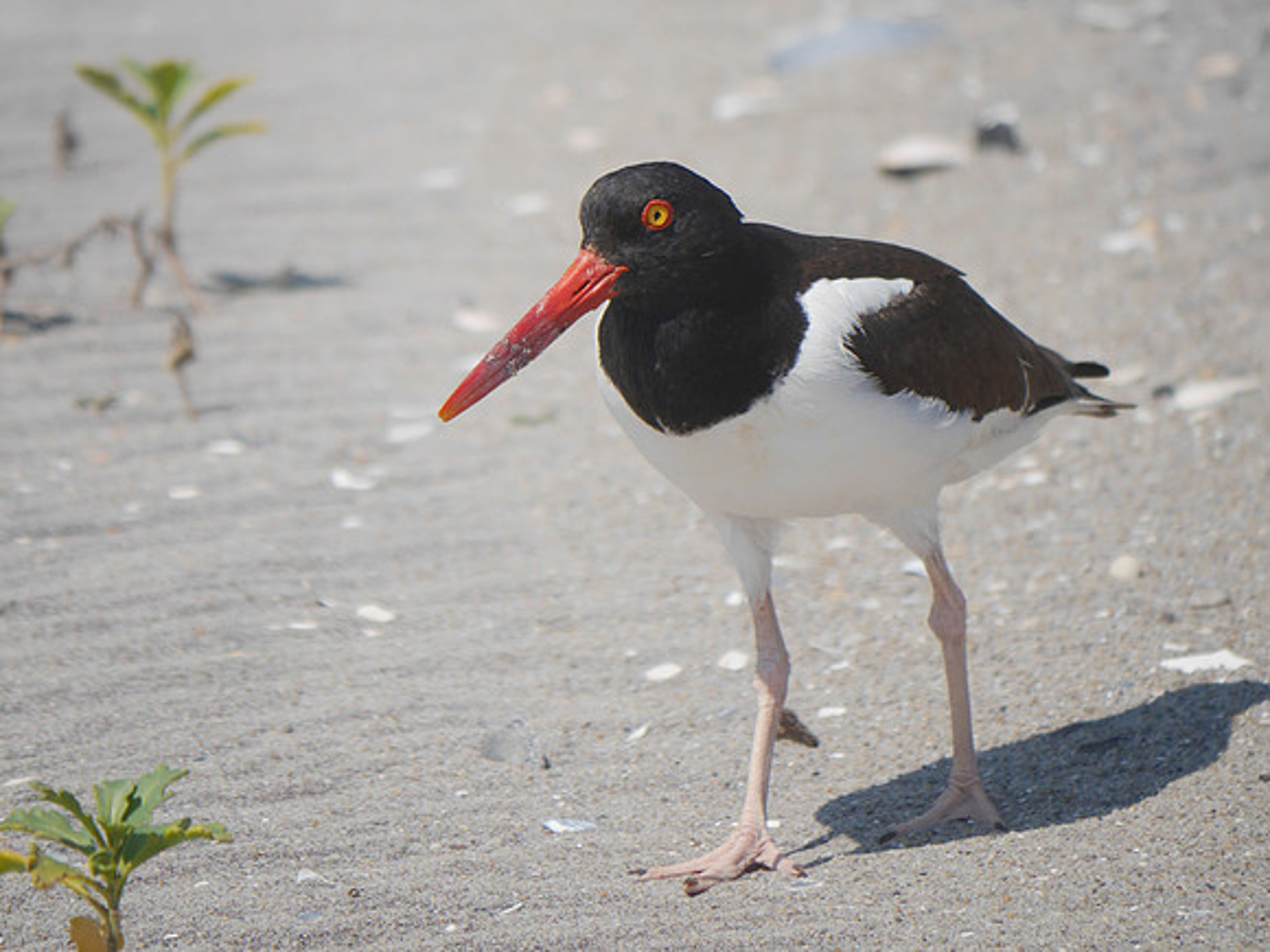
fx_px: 22013
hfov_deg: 3.3
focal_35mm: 600
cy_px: 476
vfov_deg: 2.5
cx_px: 635
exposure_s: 1/1600
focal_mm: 300
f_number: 5.6
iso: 250
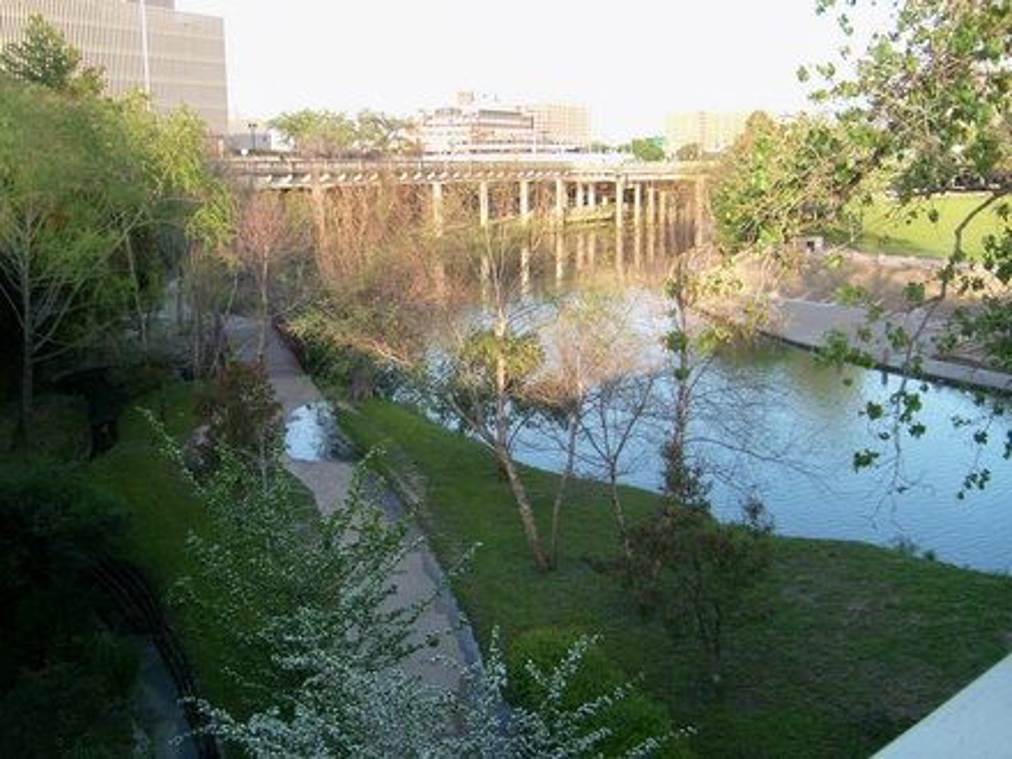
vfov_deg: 40.7
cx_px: 506
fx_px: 1023
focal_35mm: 35
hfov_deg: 52.6
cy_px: 380
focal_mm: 5.8
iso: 80
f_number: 2.8
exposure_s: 1/250
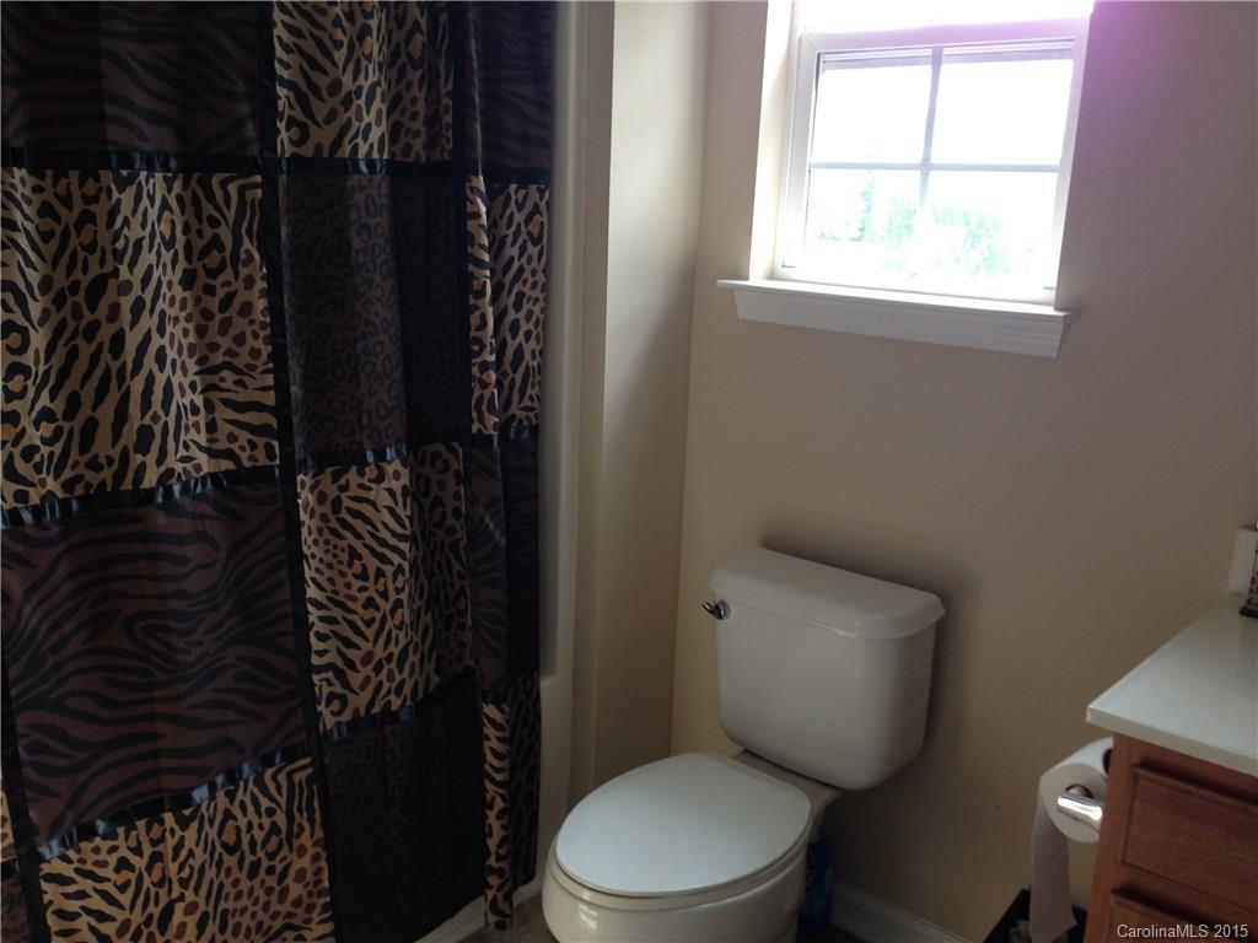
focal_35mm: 33
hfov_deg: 55.4
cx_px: 629
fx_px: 1199
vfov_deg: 42.9
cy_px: 472
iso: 50
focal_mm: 4.12
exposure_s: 1/30
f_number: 2.4
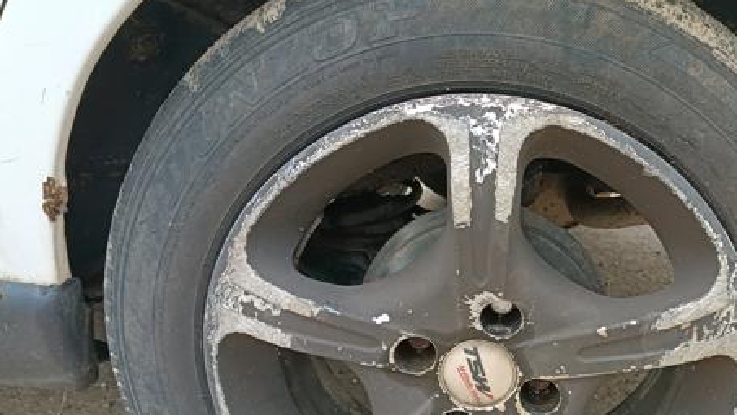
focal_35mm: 40
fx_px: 782
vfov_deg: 29.4
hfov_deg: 49.6
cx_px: 493
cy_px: 296
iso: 202
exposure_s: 1/120
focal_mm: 4.81
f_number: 1.8
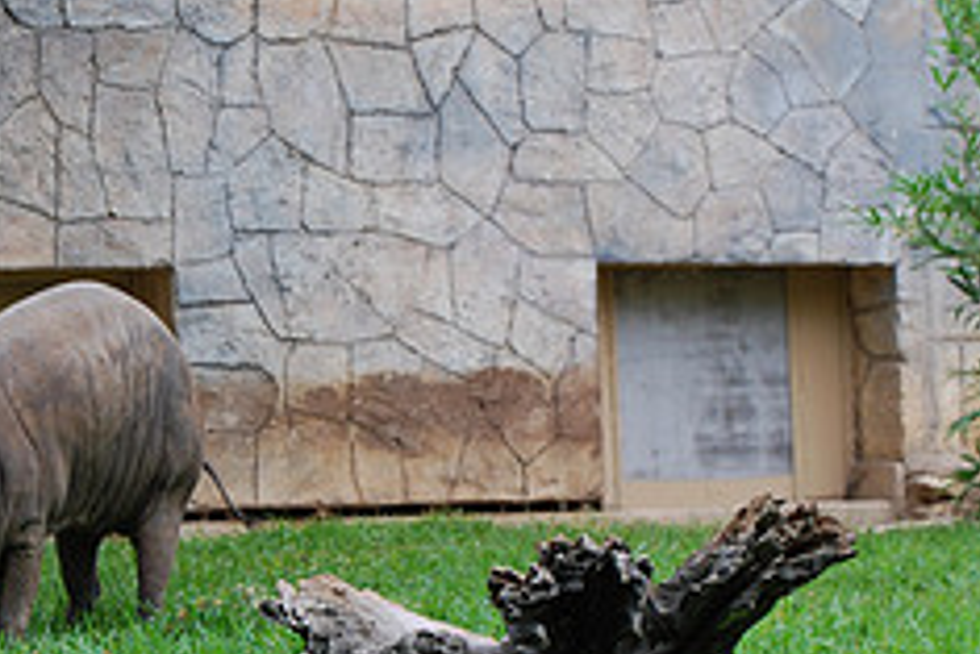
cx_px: 54
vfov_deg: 7.4
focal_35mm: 185
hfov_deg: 11.0
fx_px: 5039
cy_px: 392
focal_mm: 50
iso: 110
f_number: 5.6
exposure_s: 1/125
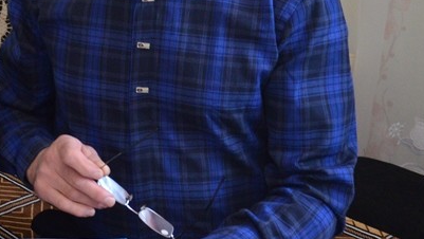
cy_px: 6
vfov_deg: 11.6
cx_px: -63
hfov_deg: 19.5
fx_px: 1170
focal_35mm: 104
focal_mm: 26
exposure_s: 1/30
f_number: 4
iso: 2000
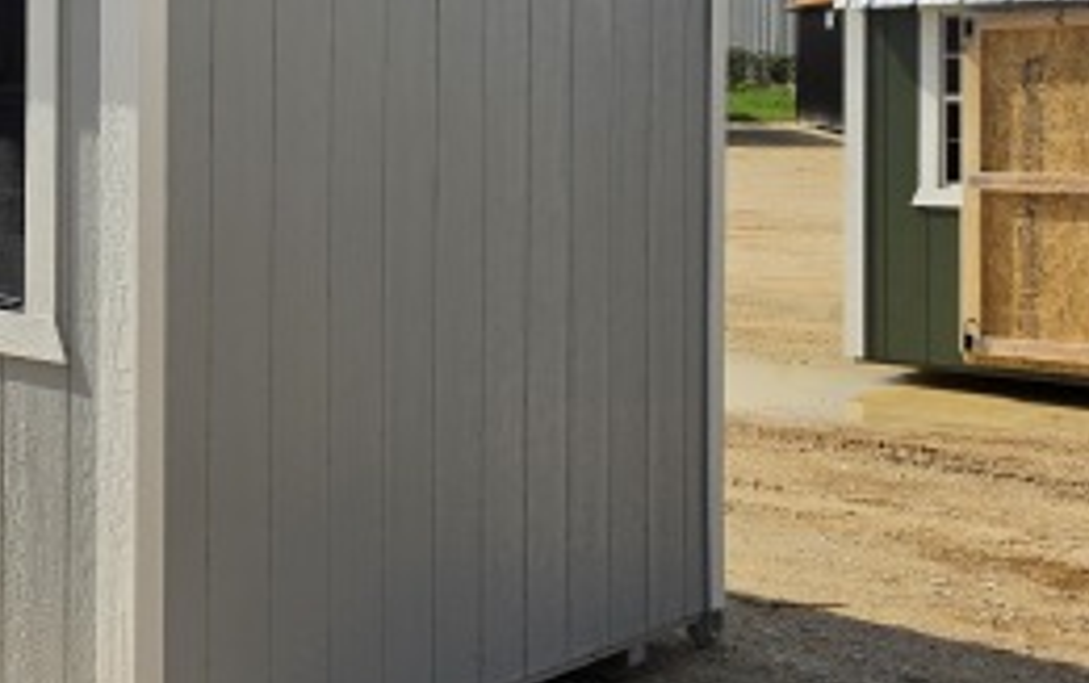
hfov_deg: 31.6
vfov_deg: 21.4
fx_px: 1782
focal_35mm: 60
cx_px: 25
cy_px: 130
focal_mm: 6.5
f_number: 1.4
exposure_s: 1/7939
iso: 20
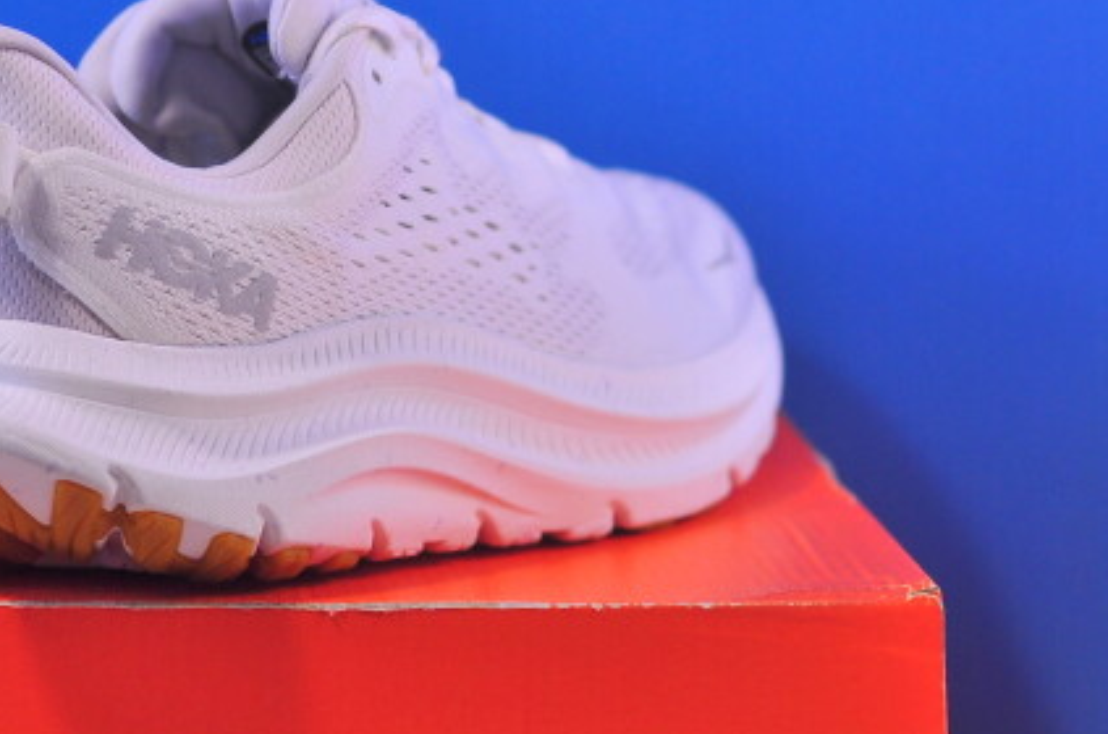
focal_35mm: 142
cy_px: 64
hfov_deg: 14.3
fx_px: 4361
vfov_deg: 9.6
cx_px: 81
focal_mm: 50
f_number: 3.2
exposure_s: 1/250
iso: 250
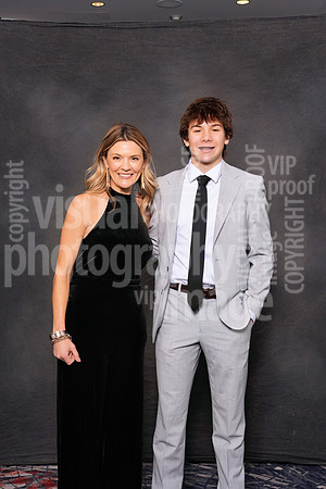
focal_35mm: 54
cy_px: 244
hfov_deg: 25.1
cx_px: 163
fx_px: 733
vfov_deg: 36.9
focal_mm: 36
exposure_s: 1/125
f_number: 8
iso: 400
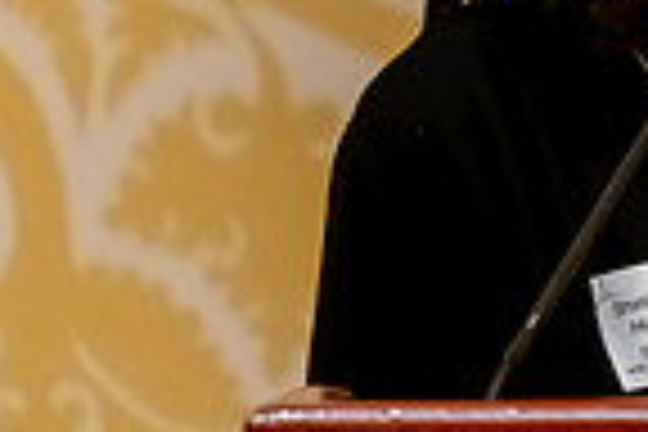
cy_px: -97
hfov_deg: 2.6
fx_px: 14489
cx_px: 1008
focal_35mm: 805
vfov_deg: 1.7
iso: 6400
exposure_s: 1/160
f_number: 2.8
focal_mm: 200
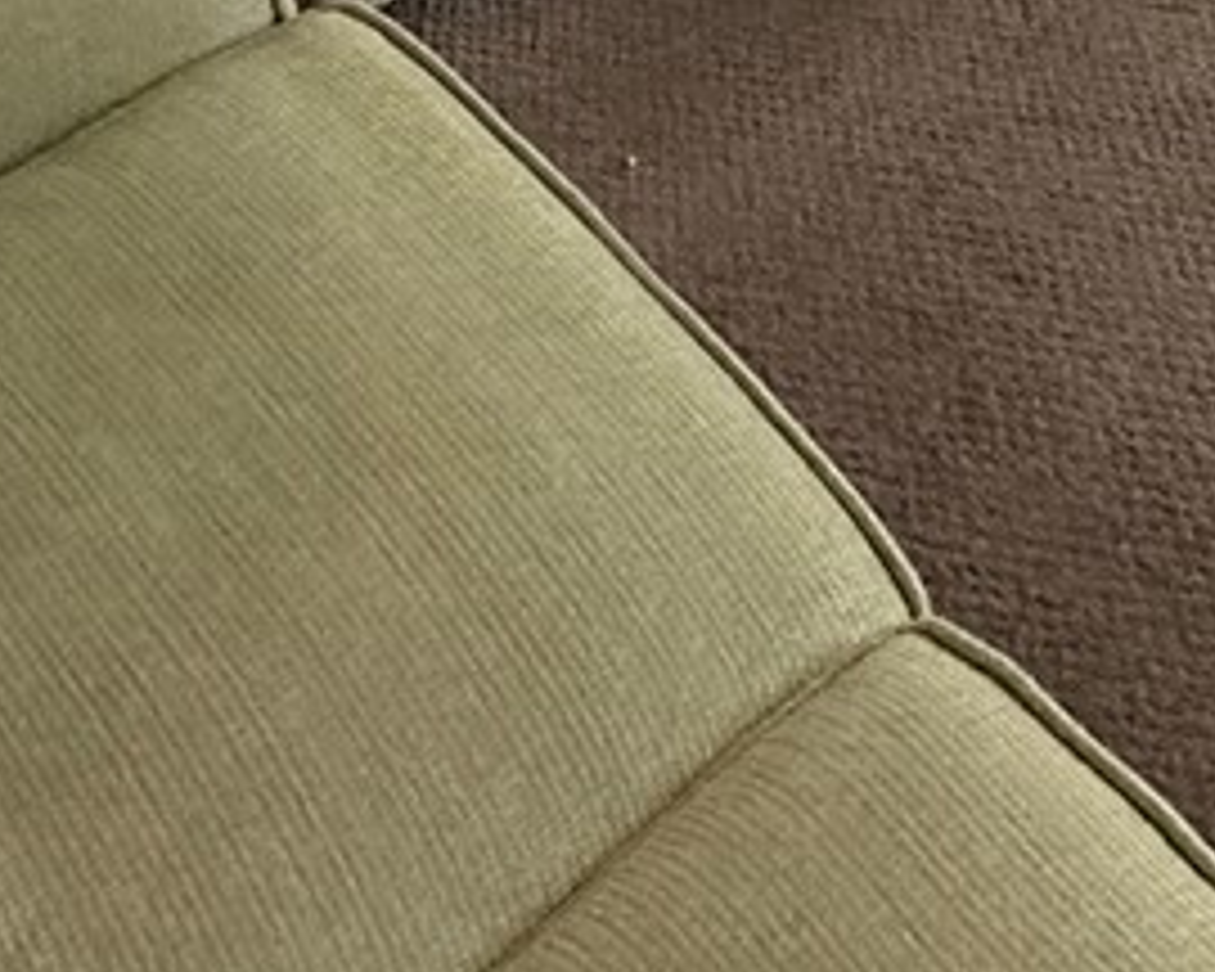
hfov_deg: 20.0
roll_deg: +1.7
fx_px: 2913
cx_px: 1872
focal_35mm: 81
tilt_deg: -11.6
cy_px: -1629
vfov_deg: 12.5
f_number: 2.2
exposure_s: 1/120
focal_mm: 2.22
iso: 250
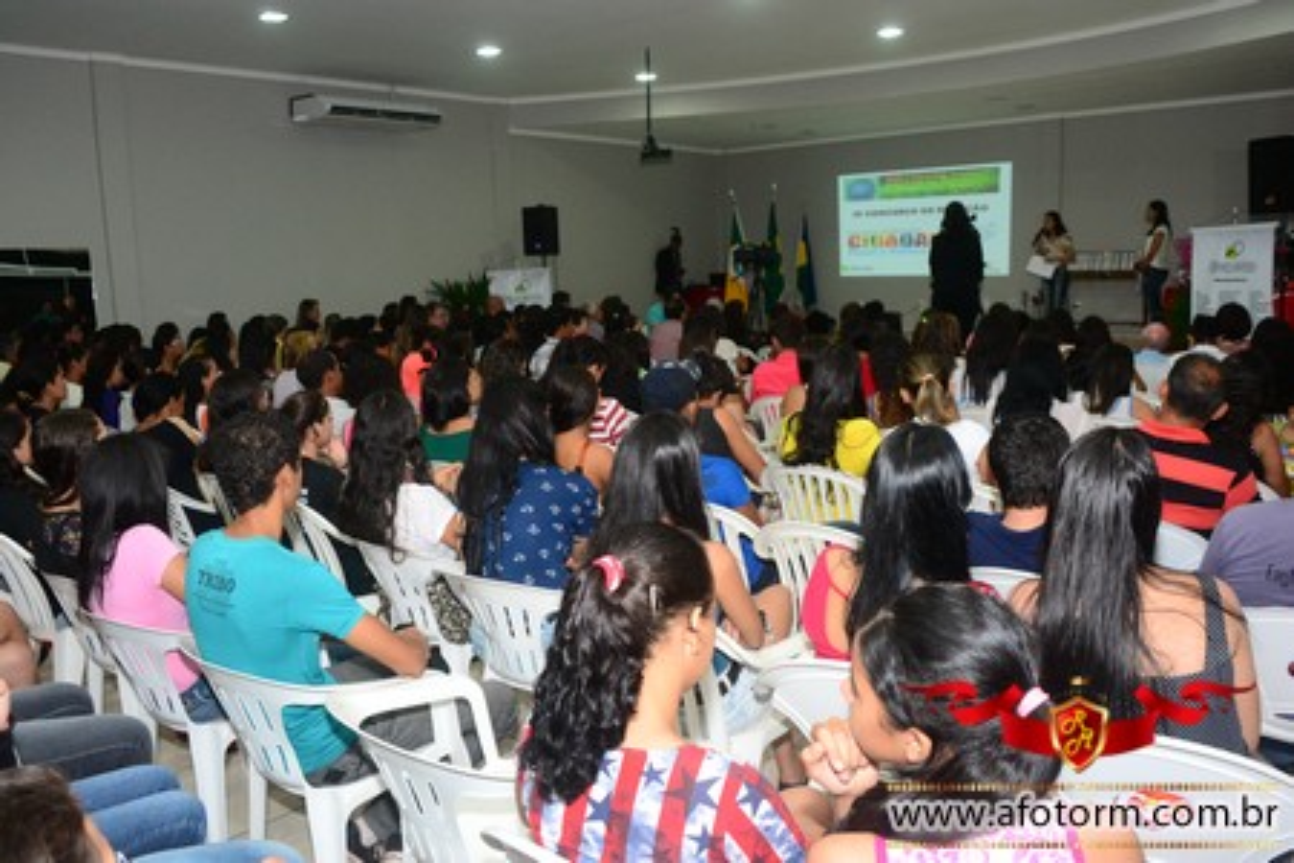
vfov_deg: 43.6
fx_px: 1078
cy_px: 432
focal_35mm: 30
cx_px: 647
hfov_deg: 61.9
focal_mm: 20
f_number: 5.6
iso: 1600
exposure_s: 1/60
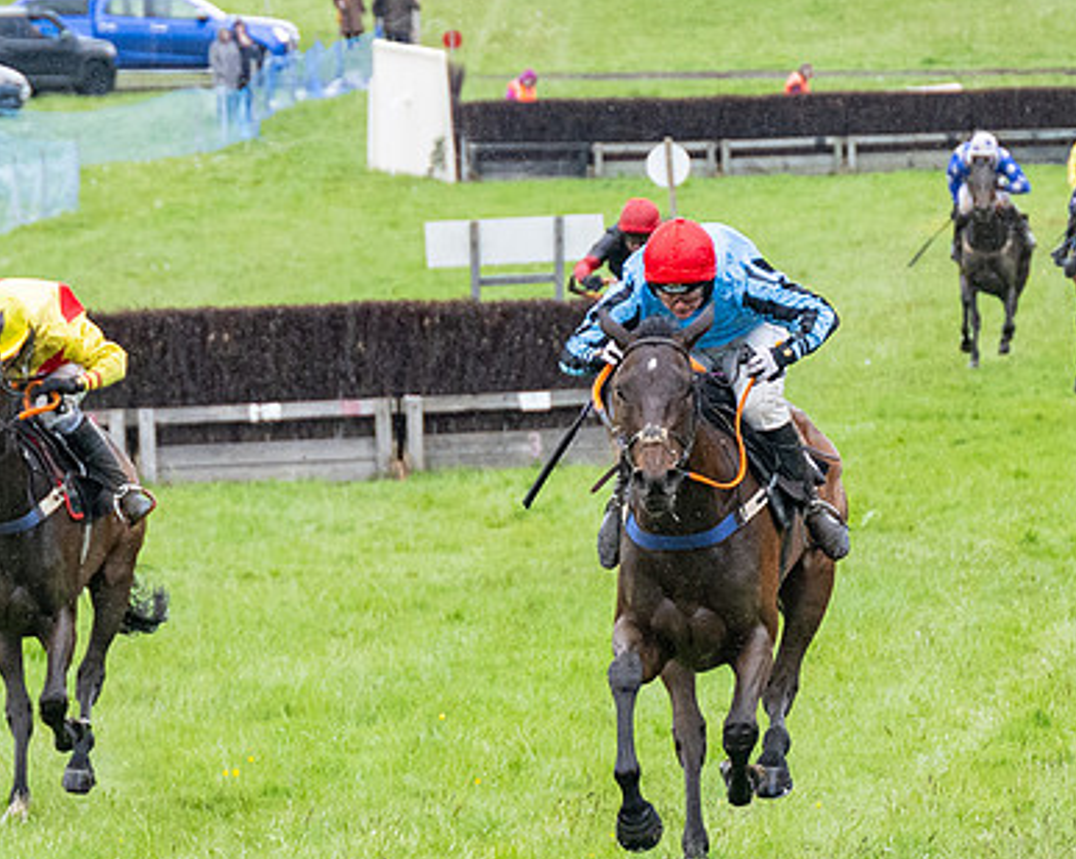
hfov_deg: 5.1
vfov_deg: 4.0
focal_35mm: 383
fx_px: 12188
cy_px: 450
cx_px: 504
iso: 1000
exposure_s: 1/1000
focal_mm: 102
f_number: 4
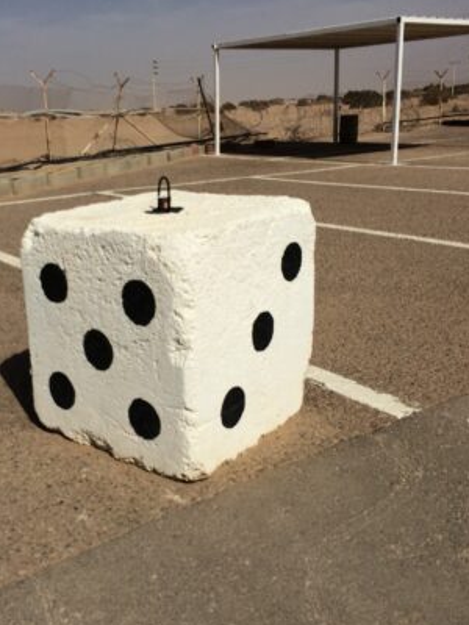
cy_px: 312
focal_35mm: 40
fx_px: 723
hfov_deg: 35.6
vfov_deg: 46.8
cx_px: 161
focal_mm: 4.12
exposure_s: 1/8264
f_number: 2.2
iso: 32
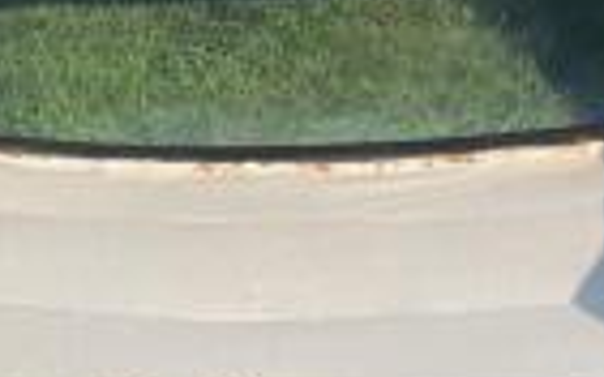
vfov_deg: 14.9
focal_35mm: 87
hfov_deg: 23.8
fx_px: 1432
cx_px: 296
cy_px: 326
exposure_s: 1/1786
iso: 16
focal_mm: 3
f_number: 1.8
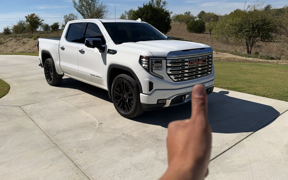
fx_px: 220
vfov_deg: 44.4
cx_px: 143
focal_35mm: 28
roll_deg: +3.1
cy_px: 74
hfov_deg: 66.5
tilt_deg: -11.1
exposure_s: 1/8772
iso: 80
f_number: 1.8
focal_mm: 6.93
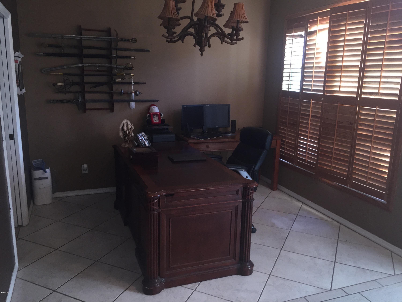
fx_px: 337
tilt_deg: -12.4
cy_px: 151
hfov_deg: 61.7
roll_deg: -1.3
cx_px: 201
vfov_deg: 48.2
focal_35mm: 29
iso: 100
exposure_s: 1/30
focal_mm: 4.15
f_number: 2.2
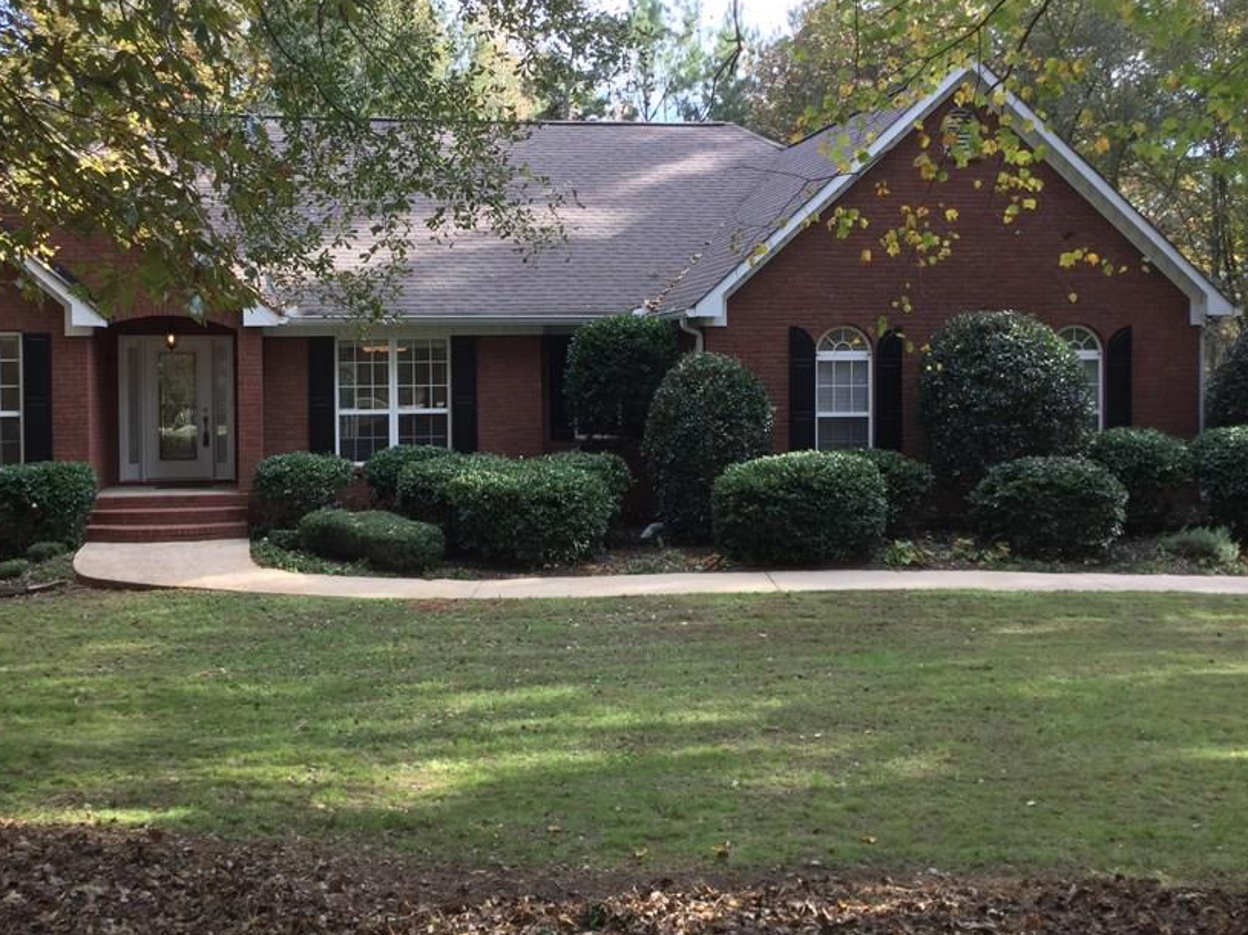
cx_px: 518
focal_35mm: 39
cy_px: 402
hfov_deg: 47.7
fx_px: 1406
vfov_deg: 36.7
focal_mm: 3.3
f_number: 2.4
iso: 25
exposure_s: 1/120
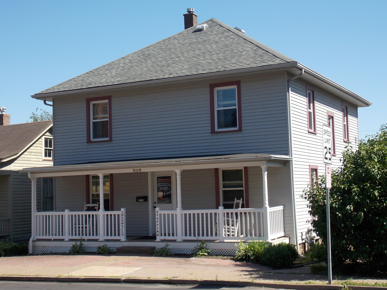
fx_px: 581
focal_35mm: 52
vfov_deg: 28.0
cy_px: 145
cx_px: 194
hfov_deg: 36.8
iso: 80
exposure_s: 1/500
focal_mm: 9.3
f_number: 3.9
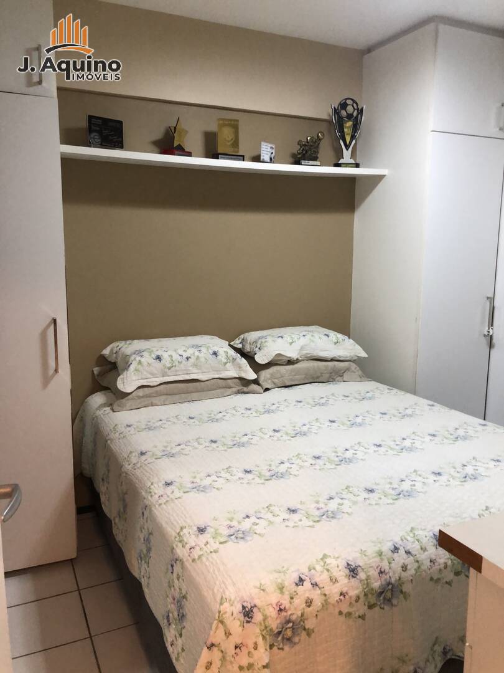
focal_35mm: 28
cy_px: 336
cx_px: 252
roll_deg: +0.7
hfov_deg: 49.7
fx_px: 544
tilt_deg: -7.0
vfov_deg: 63.4
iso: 200
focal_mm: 4
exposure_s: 1/60
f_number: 1.8
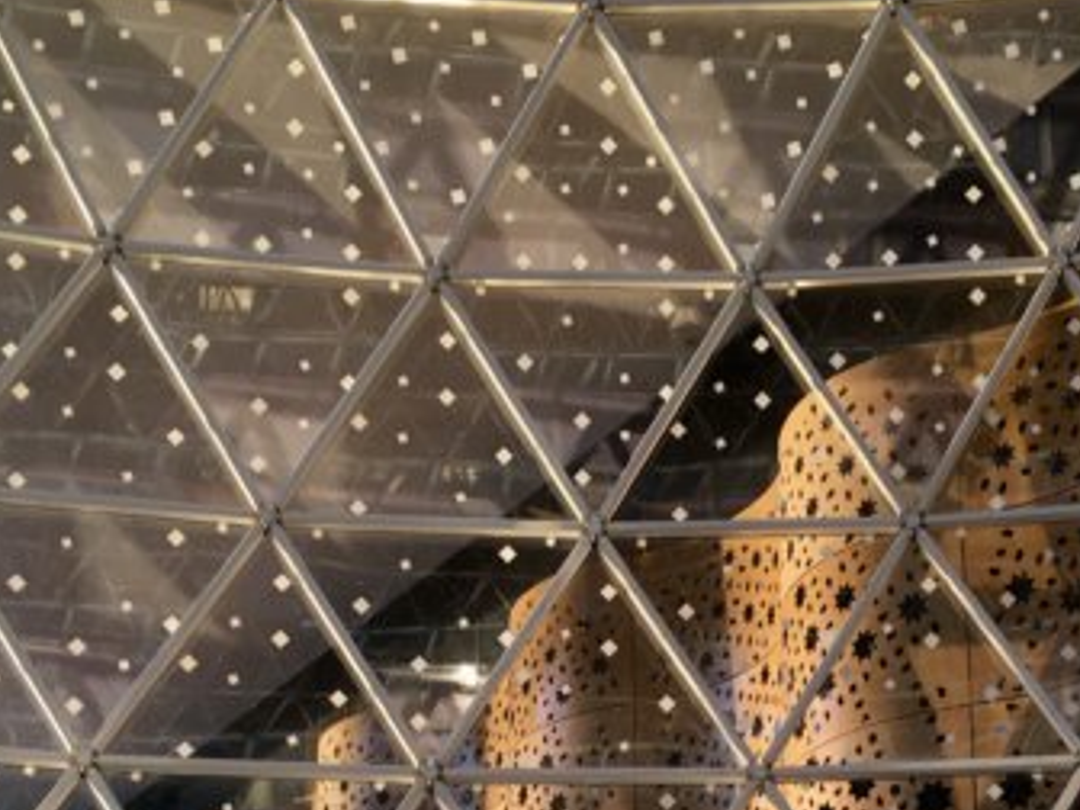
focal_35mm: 69
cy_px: 874
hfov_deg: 27.9
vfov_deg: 20.4
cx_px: 749
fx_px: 2153
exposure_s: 1/115
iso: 25
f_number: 2.2
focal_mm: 4.15
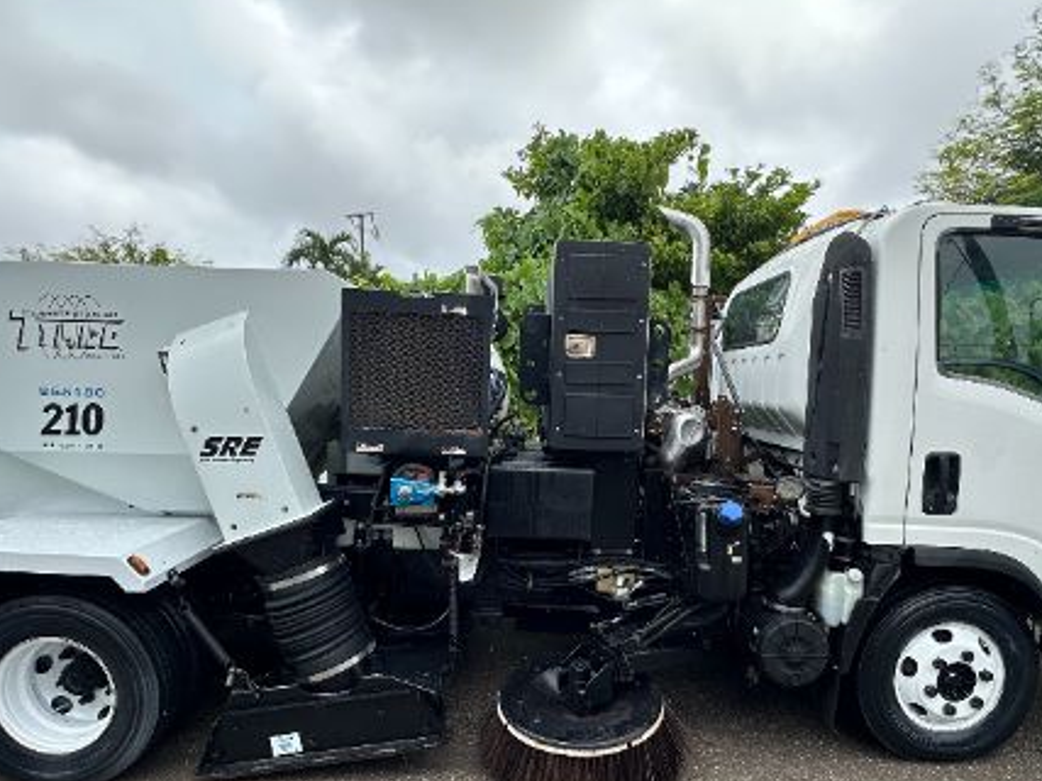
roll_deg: -0.7
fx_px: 632
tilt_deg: -5.0
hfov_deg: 79.0
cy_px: 437
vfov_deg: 63.2
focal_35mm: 21
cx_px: 547
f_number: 2.2
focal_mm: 2.22
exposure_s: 1/500
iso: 40
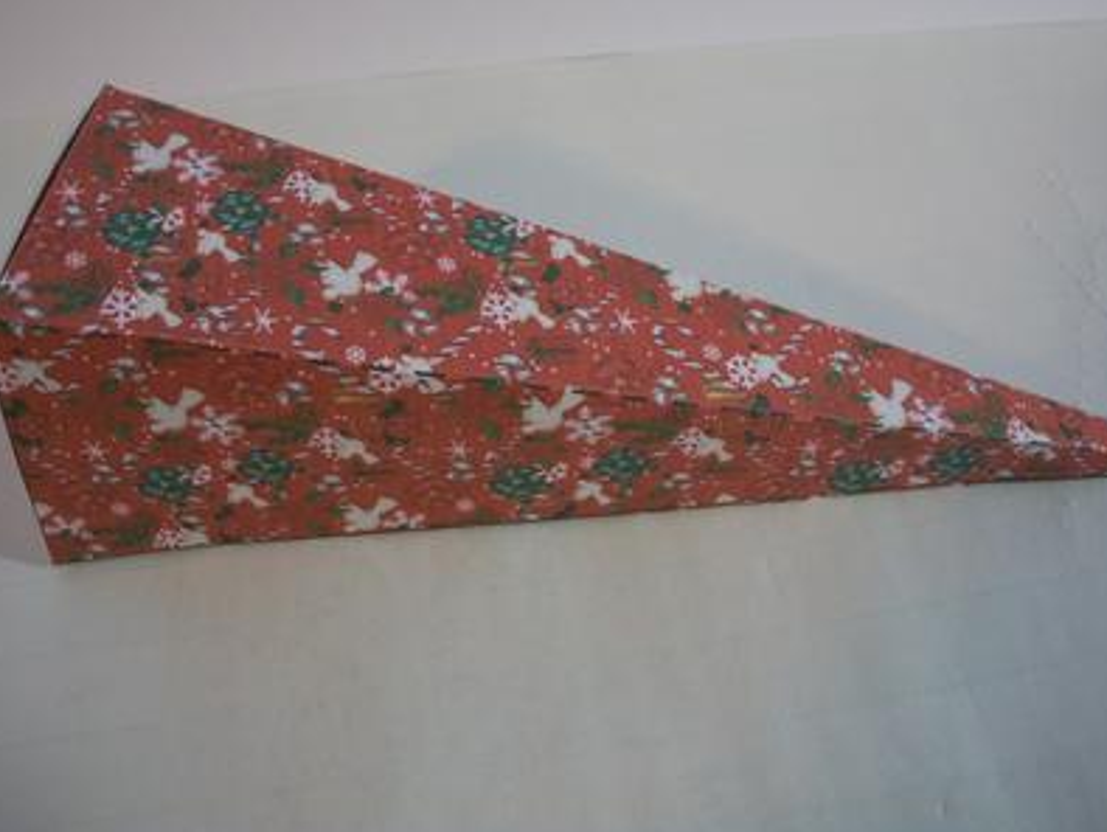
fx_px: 1280
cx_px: 568
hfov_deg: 46.8
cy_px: 374
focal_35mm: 40
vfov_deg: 36.0
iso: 160
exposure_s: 1/40
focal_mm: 6.3
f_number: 3.1
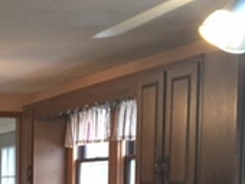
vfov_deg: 13.3
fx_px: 773
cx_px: -66
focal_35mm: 109
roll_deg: +0.0
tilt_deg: -2.5
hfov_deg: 17.0
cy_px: 217
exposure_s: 1/30
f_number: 2.2
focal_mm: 4.15
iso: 100
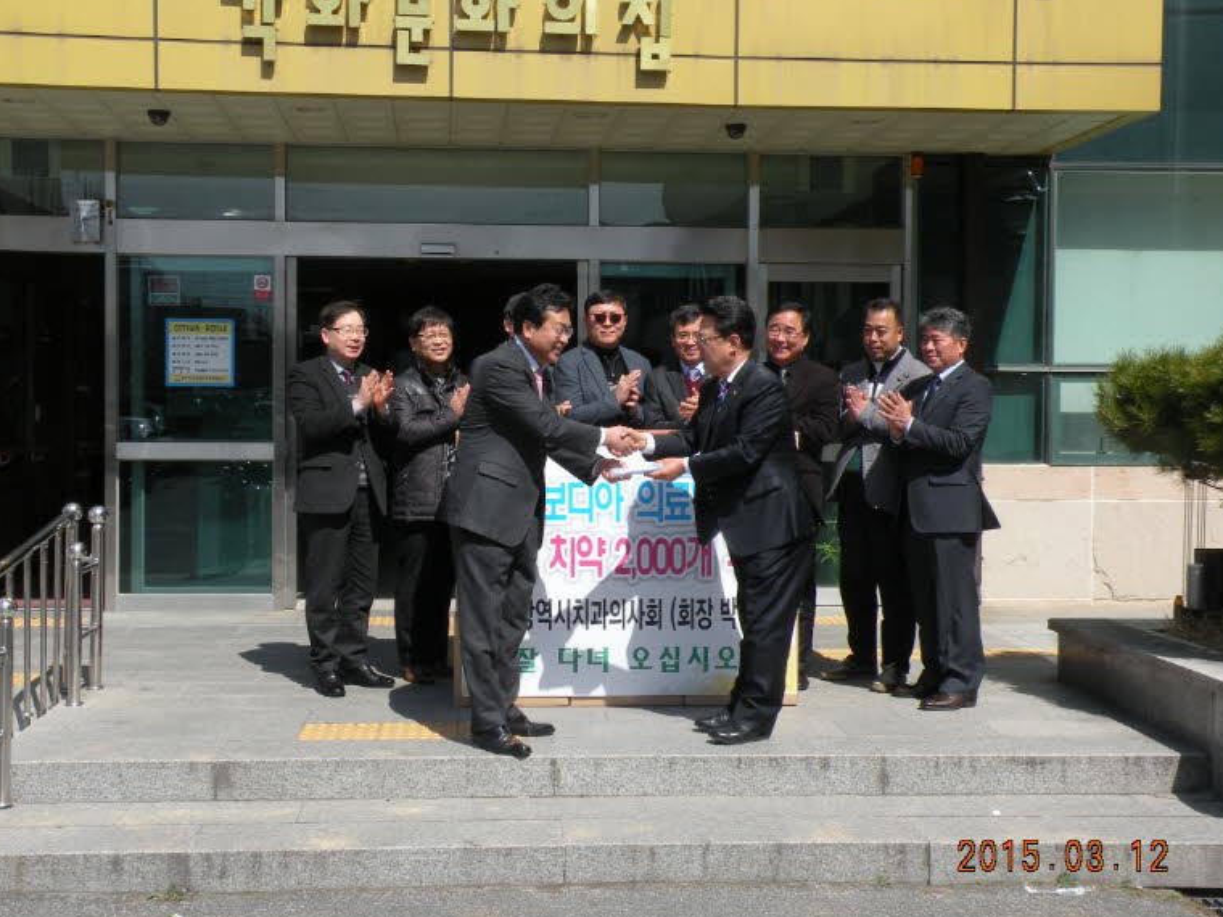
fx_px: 1661
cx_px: 565
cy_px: 449
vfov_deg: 30.9
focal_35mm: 47
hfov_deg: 40.4
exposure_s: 1/255
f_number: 6.3
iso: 64
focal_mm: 7.4
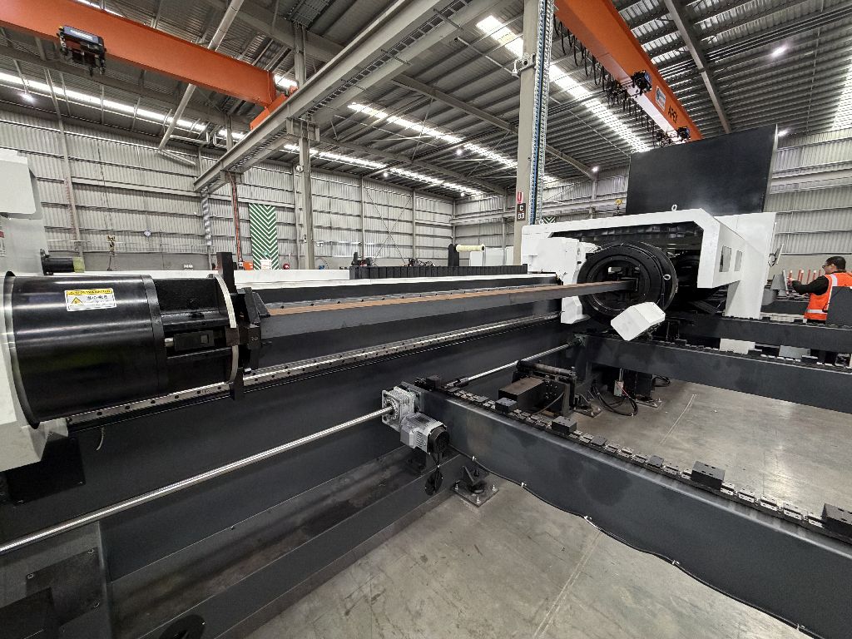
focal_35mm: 14
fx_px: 345
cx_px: 426
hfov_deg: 102.1
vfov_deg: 85.7
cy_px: 320
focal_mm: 2.22
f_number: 2.2
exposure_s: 1/88
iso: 320
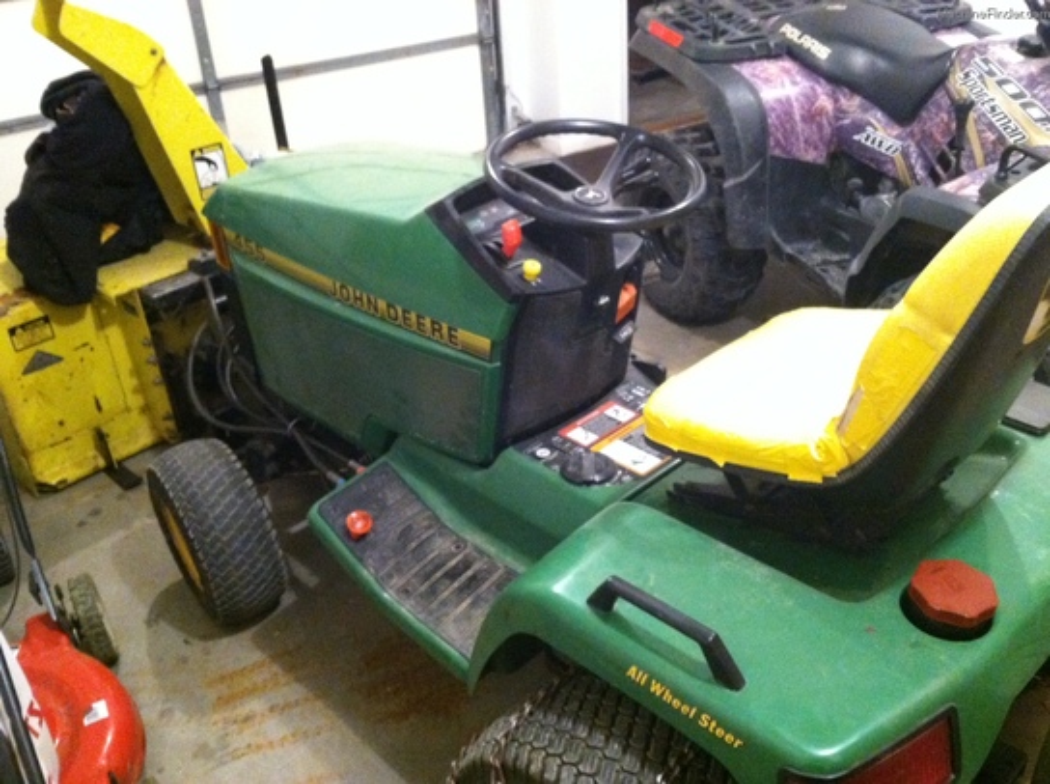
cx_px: 525
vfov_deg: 40.6
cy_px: 392
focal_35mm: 35
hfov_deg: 52.7
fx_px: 1060
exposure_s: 1/15
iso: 1000
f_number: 2.8
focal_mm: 3.85
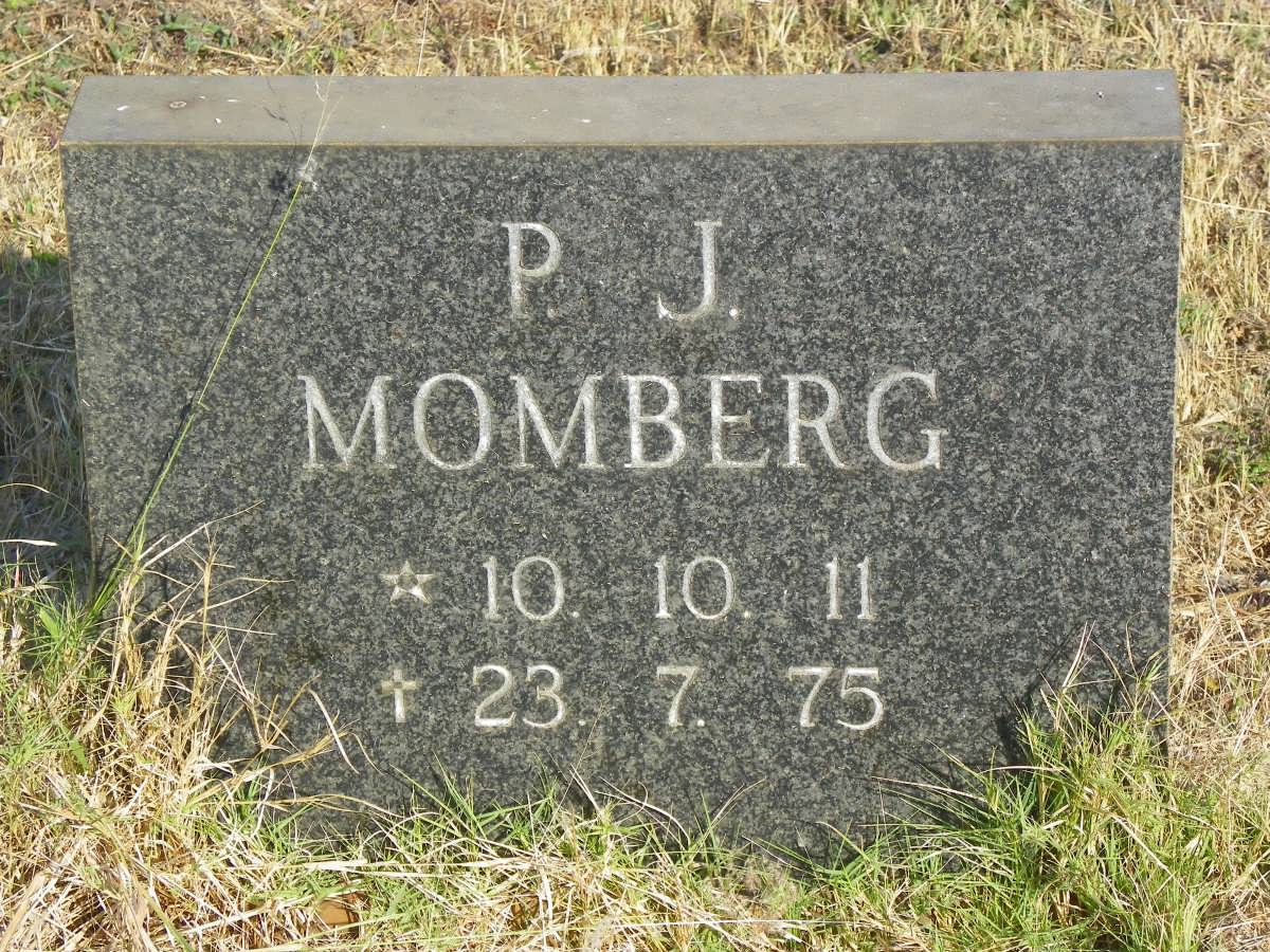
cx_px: 635
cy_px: 476
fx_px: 4733
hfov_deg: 15.3
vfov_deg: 11.5
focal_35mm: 129
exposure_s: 1/200
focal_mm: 23
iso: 64
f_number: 4.5
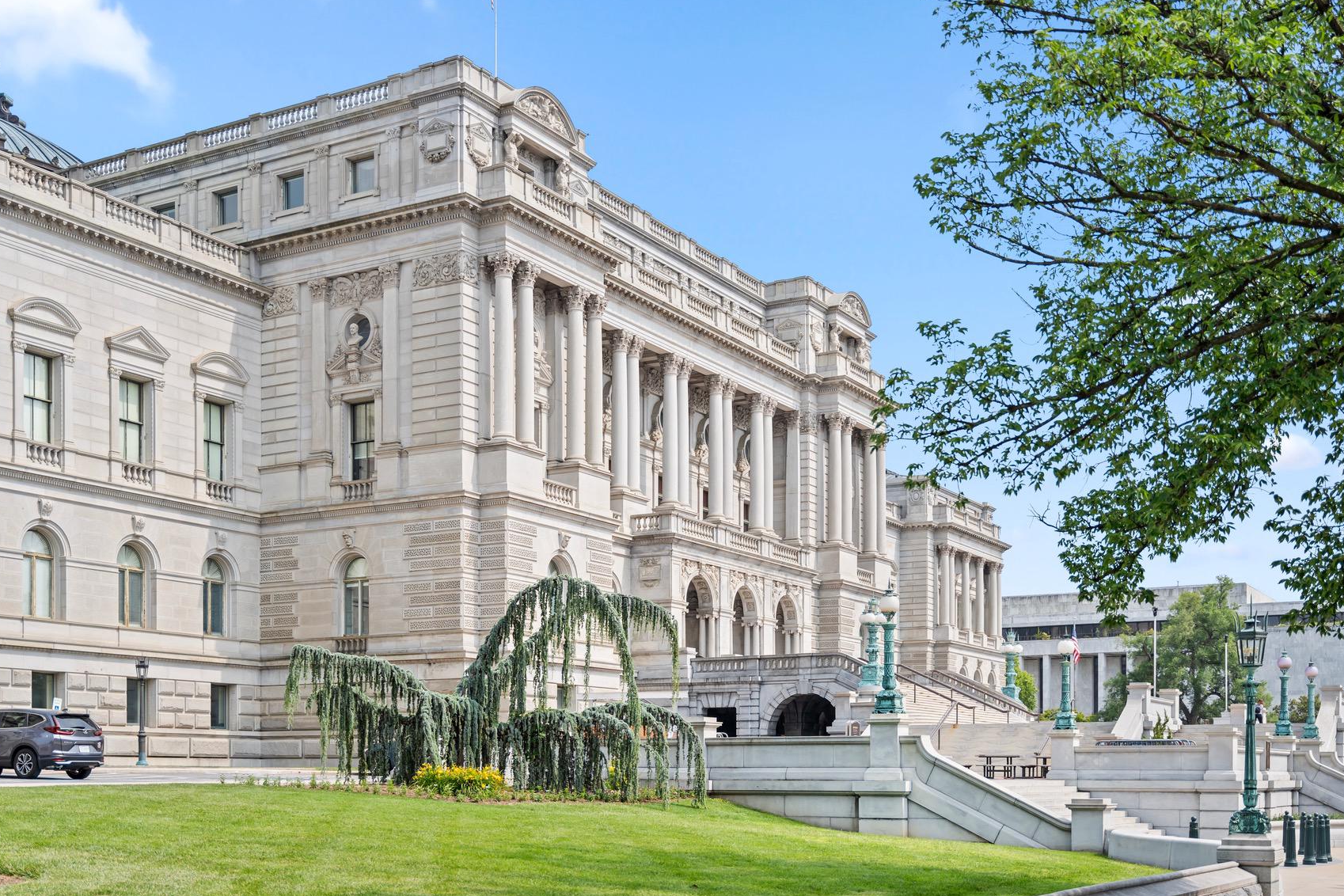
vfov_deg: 32.0
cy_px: 484
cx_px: 596
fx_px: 1562
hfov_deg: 46.5
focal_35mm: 42
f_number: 2.8
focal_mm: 34.7
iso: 100
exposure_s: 1/2000
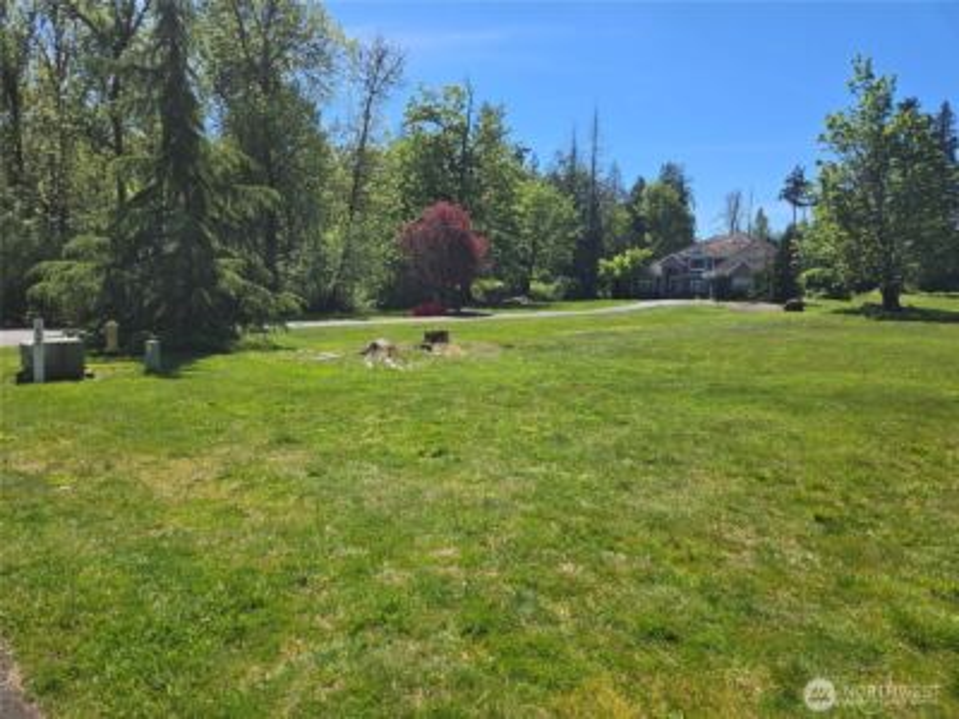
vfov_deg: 58.9
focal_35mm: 23
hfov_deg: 73.9
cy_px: 360
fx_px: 637
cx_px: 480
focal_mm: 5.4
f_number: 1.8
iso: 25
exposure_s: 1/1681
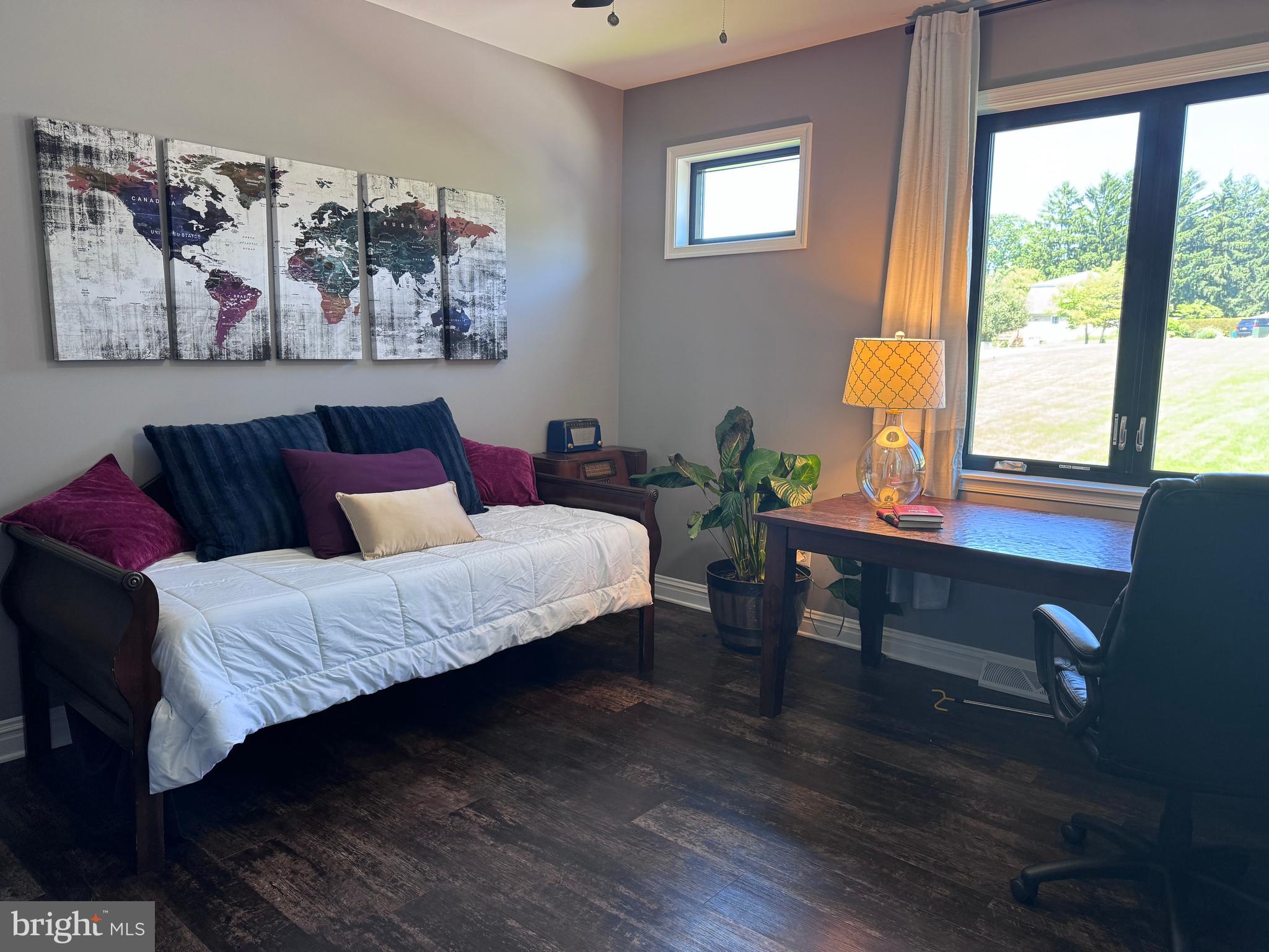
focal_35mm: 24
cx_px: 634
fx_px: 880
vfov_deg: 56.8
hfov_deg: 71.6
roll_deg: -1.2
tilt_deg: -8.8
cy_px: 476
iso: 160
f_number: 1.78
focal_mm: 6.76
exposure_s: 1/60
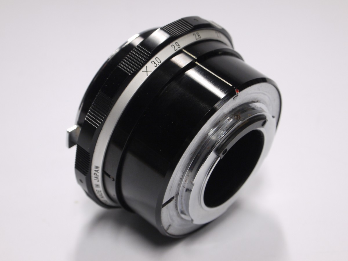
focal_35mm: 84
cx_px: 174
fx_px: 844
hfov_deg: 23.3
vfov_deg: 17.6
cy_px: 130
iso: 400
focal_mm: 42
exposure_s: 1/13
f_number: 8
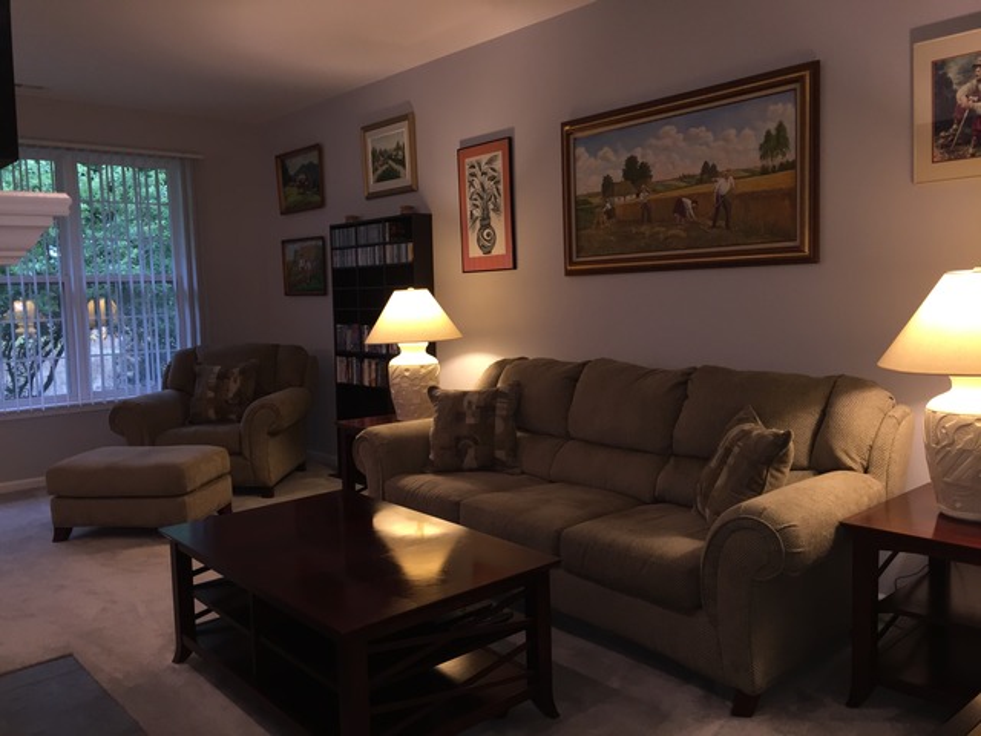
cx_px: 490
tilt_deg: -5.0
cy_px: 368
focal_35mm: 29
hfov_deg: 61.7
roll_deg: +1.1
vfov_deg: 48.2
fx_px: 822
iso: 100
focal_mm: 4.15
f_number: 2.2
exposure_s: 1/24
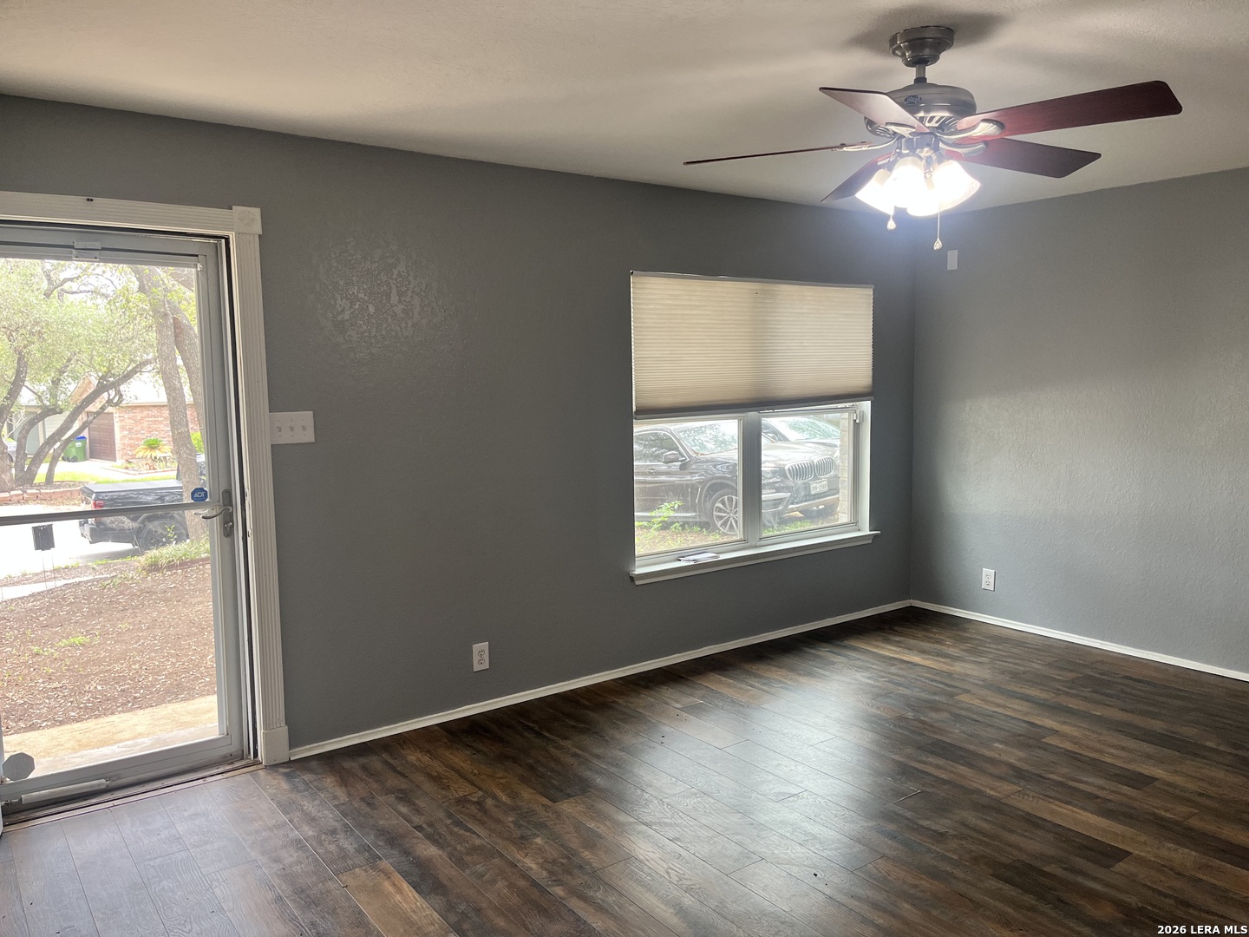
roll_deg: +0.3
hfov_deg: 67.3
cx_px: 624
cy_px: 468
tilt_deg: -7.1
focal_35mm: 26
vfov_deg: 53.1
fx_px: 938
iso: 100
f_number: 1.6
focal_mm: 5.1
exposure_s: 1/121
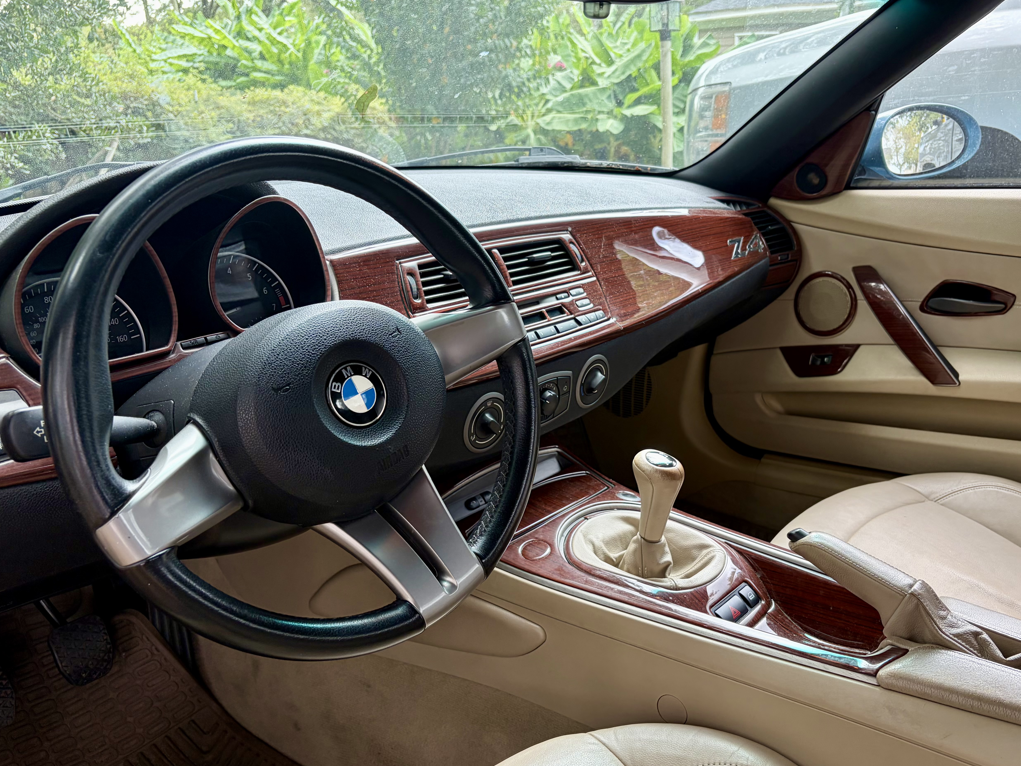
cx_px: 576
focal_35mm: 30
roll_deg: +2.1
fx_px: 885
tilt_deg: -17.2
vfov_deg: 46.8
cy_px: 400
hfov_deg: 59.8
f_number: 1.6
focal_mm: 5.96
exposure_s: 1/121
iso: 64
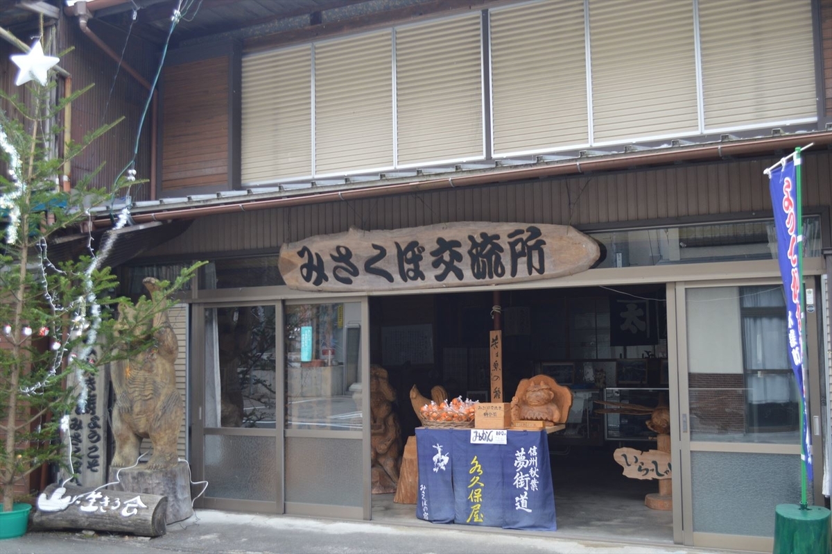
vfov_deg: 36.8
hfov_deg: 53.2
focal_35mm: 36
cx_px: 416
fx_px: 831
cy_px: 277
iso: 400
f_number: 4
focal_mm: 24
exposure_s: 1/50
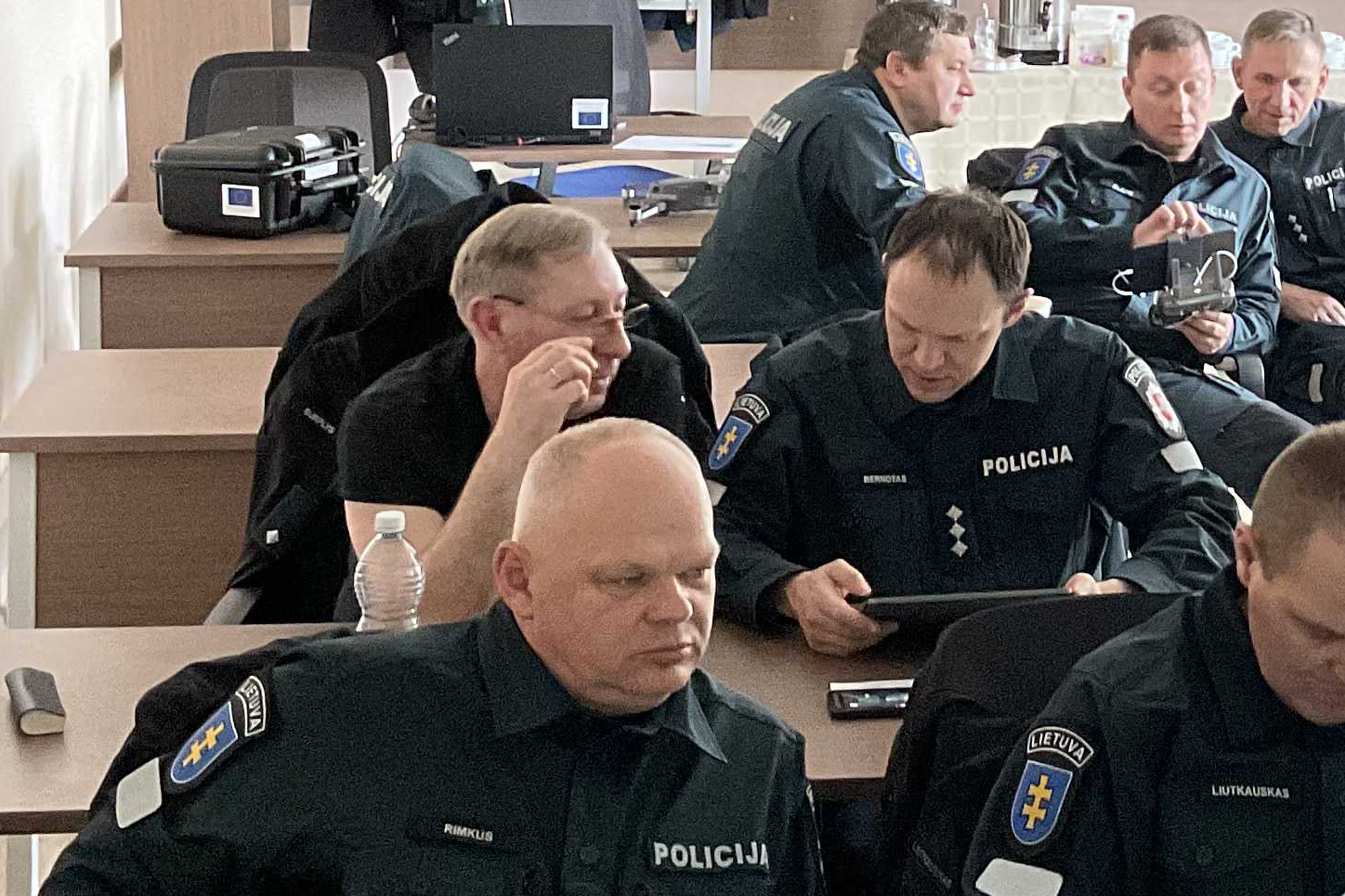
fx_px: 3138
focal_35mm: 84
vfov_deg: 16.0
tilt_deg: -6.3
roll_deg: -3.2
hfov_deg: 23.5
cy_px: 30
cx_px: 1216
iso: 160
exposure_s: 1/60
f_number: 1.8
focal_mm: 3
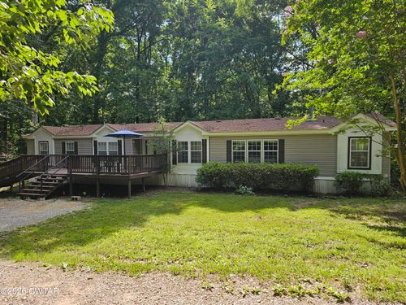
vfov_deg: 58.9
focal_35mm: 23
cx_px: 203
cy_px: 152
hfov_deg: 73.9
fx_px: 270
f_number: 1.7
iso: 10
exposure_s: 1/272
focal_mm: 6.3
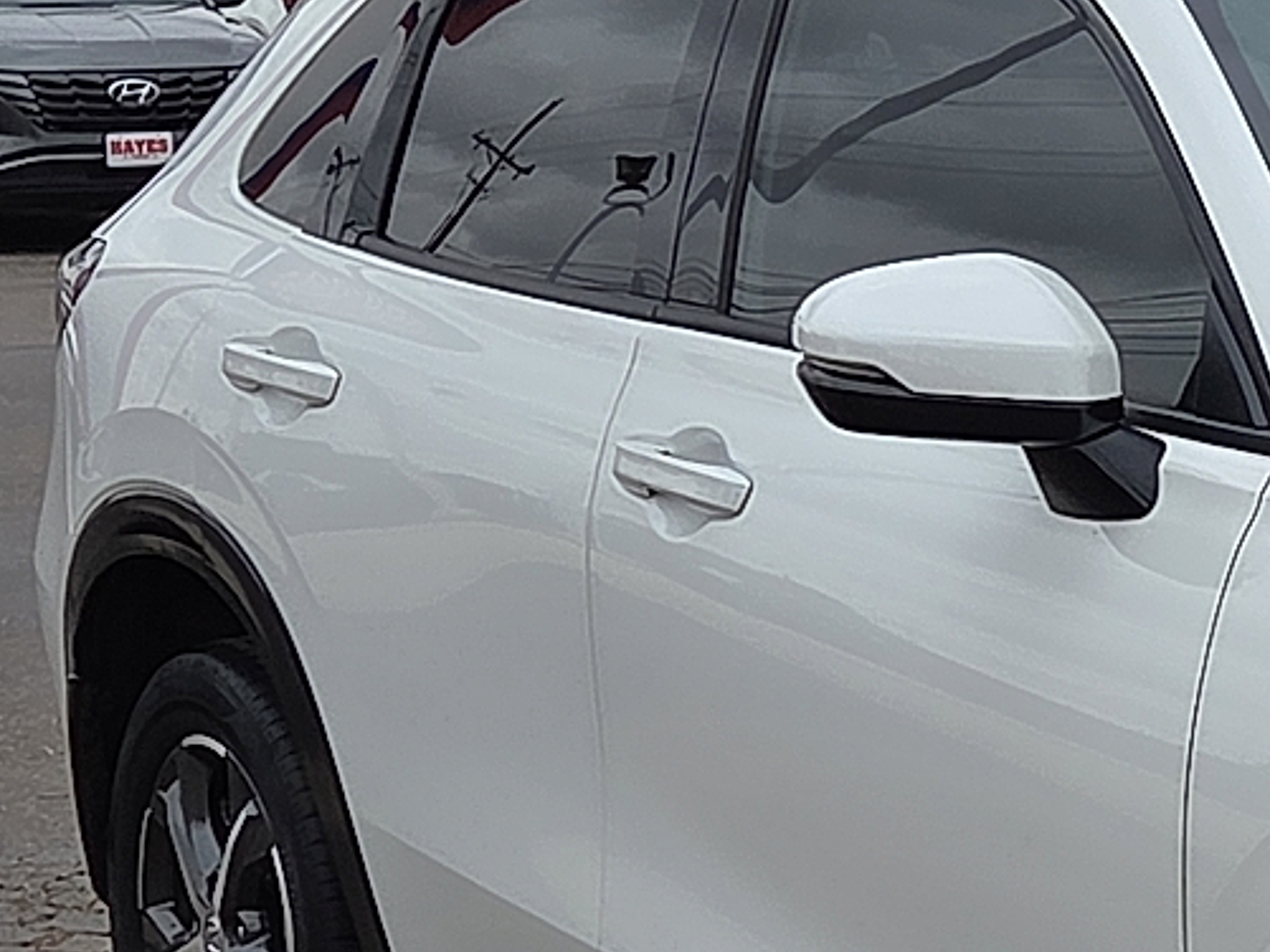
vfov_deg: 11.0
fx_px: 4917
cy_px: 917
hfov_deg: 13.8
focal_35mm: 134
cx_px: 1916
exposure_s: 1/2500
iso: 76
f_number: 1.8
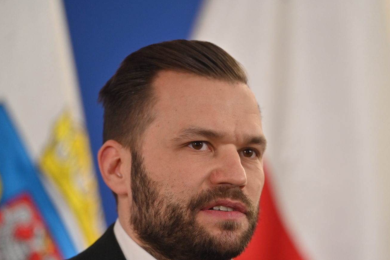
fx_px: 1960
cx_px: 204
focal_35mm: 181
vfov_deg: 7.6
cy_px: 162
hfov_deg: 11.4
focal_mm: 145
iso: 1400
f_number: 2.8
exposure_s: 1/400
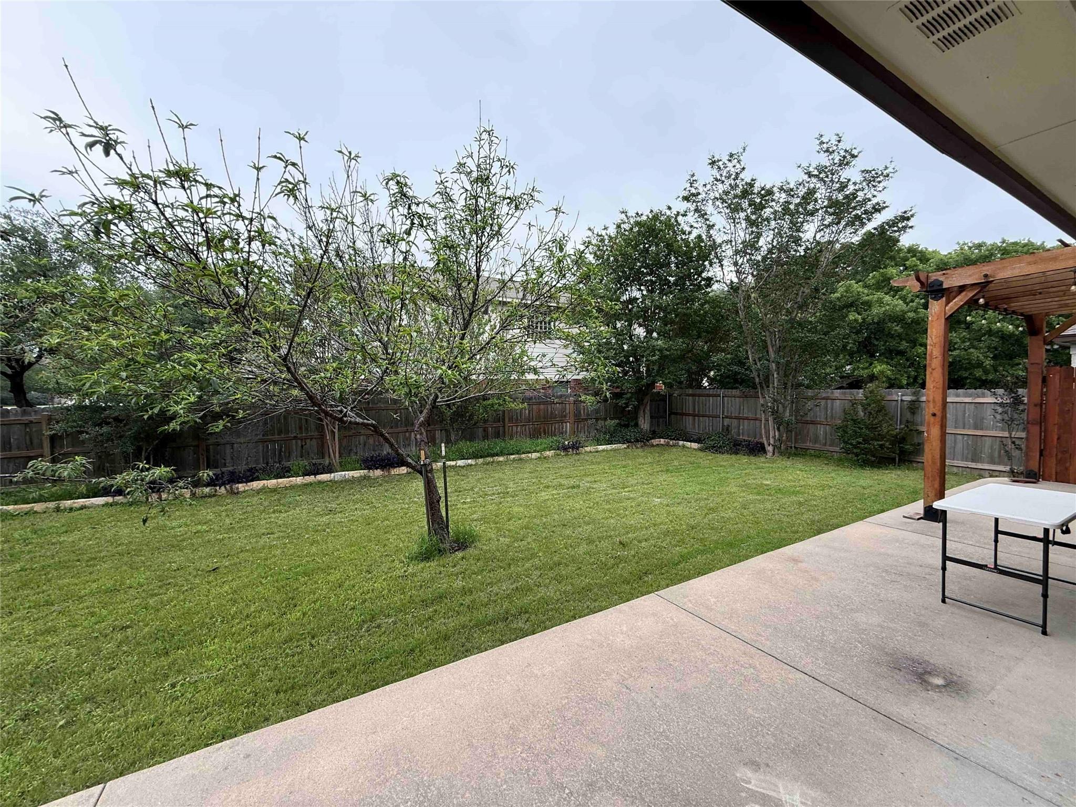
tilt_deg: -1.8
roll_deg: +0.4
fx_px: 435
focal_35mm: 14
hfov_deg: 102.1
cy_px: 404
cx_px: 538
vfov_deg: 85.7
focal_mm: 2.22
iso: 64
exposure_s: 1/374
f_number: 2.2
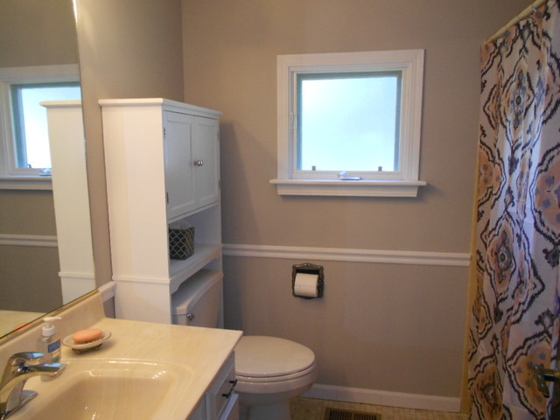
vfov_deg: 53.1
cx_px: 280
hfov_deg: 67.3
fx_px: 421
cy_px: 210
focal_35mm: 26
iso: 320
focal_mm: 4.6
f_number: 3.2
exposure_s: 1/30
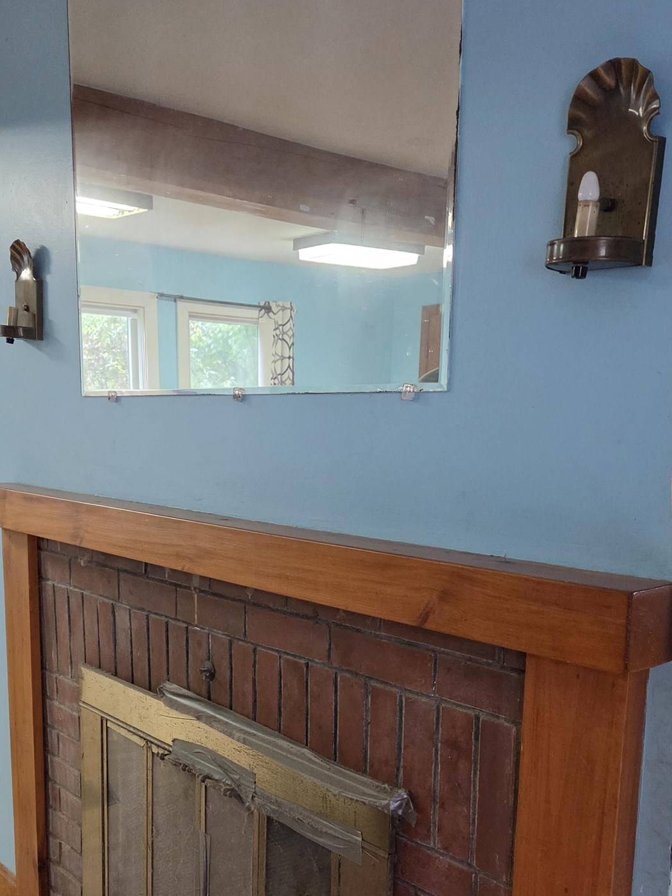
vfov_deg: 48.2
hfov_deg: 37.7
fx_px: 984
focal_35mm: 38
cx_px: 318
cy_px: 599
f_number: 1.8
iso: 1250
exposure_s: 1/120
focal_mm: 5.4
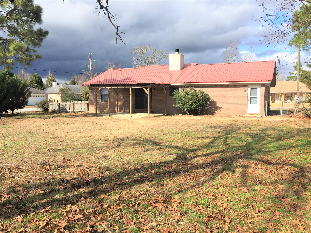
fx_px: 261
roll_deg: -1.0
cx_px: 156
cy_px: 116
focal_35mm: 29
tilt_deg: -3.8
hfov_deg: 61.7
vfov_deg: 48.2
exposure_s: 1/1647
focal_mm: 4.15
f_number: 2.2
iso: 32
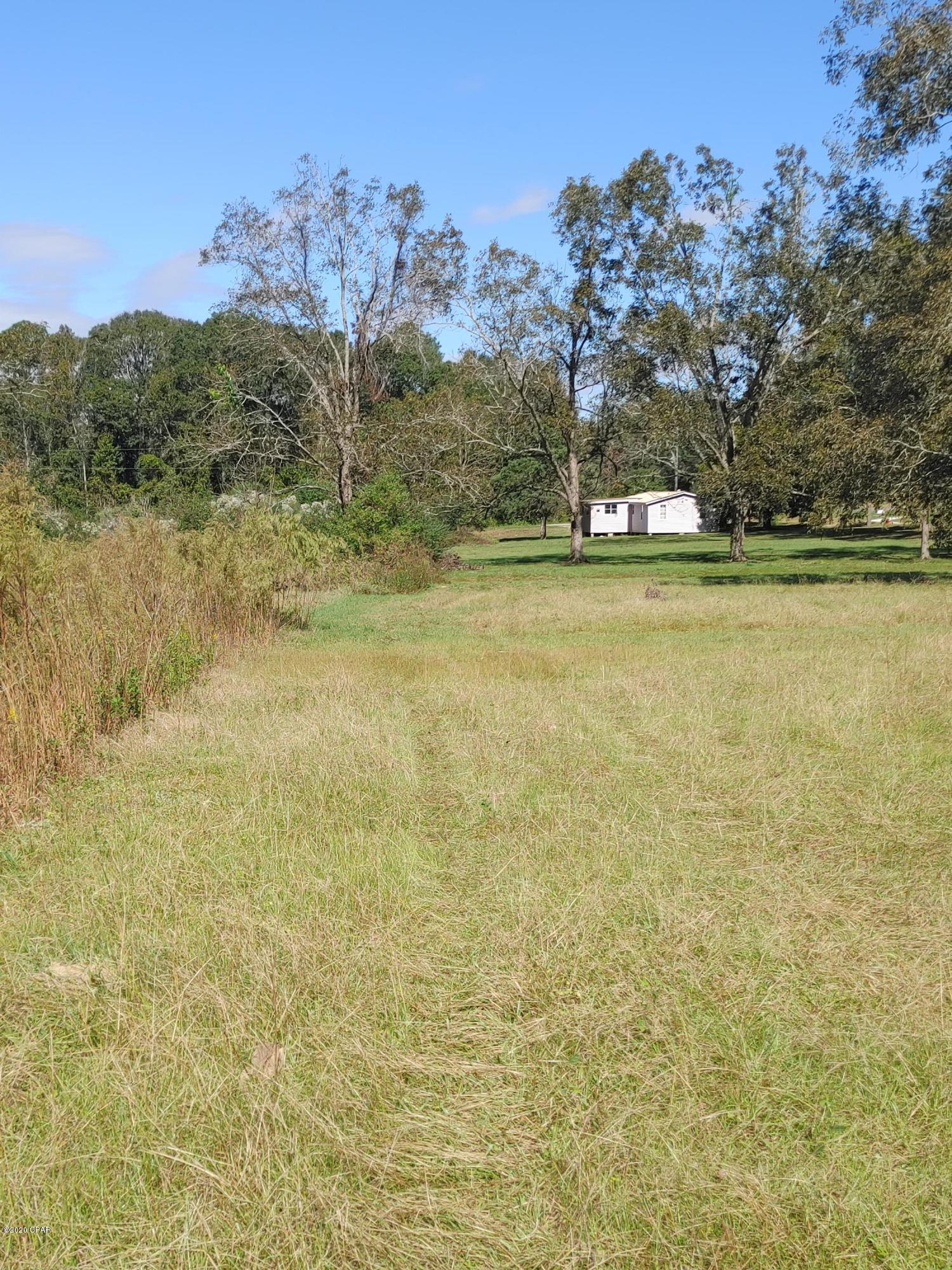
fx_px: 1613
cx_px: 476
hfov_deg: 32.9
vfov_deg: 42.9
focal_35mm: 44
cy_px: 635
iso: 50
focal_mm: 5.58
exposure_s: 1/2041
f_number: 1.8
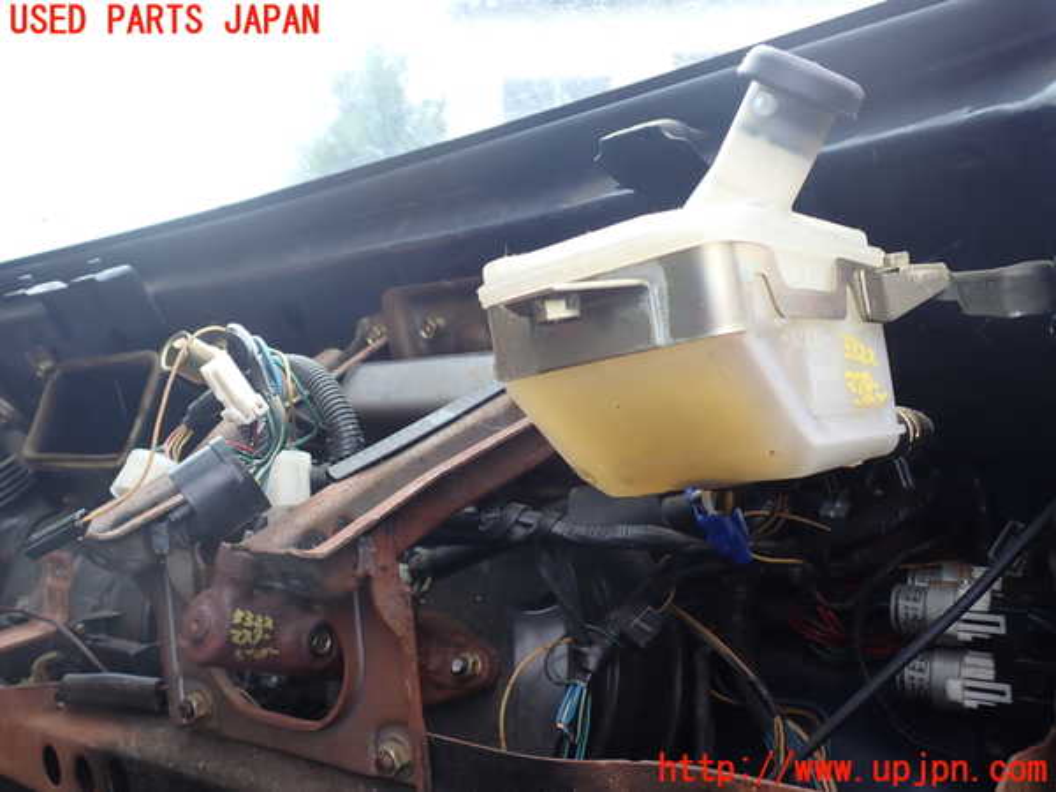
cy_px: 396
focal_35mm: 30
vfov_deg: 46.8
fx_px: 915
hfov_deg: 60.0
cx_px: 528
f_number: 3.2
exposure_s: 1/125
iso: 100
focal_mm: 5.4
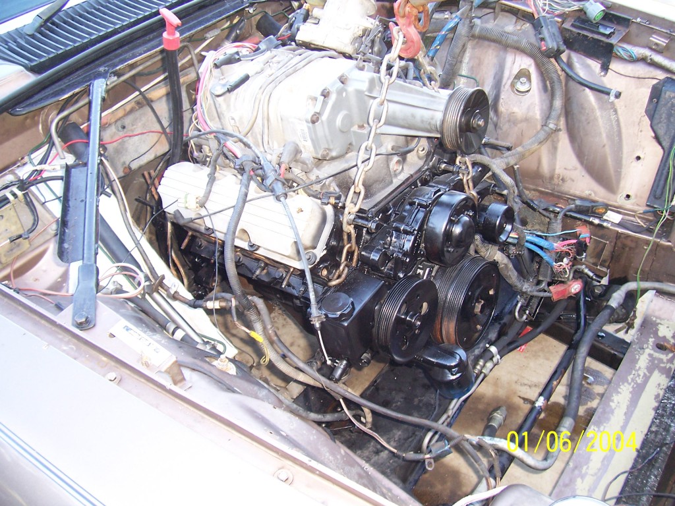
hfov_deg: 54.0
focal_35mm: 34
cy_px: 253
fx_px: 663
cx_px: 338
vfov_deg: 41.8
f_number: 2.7
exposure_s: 1/60
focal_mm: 5.6
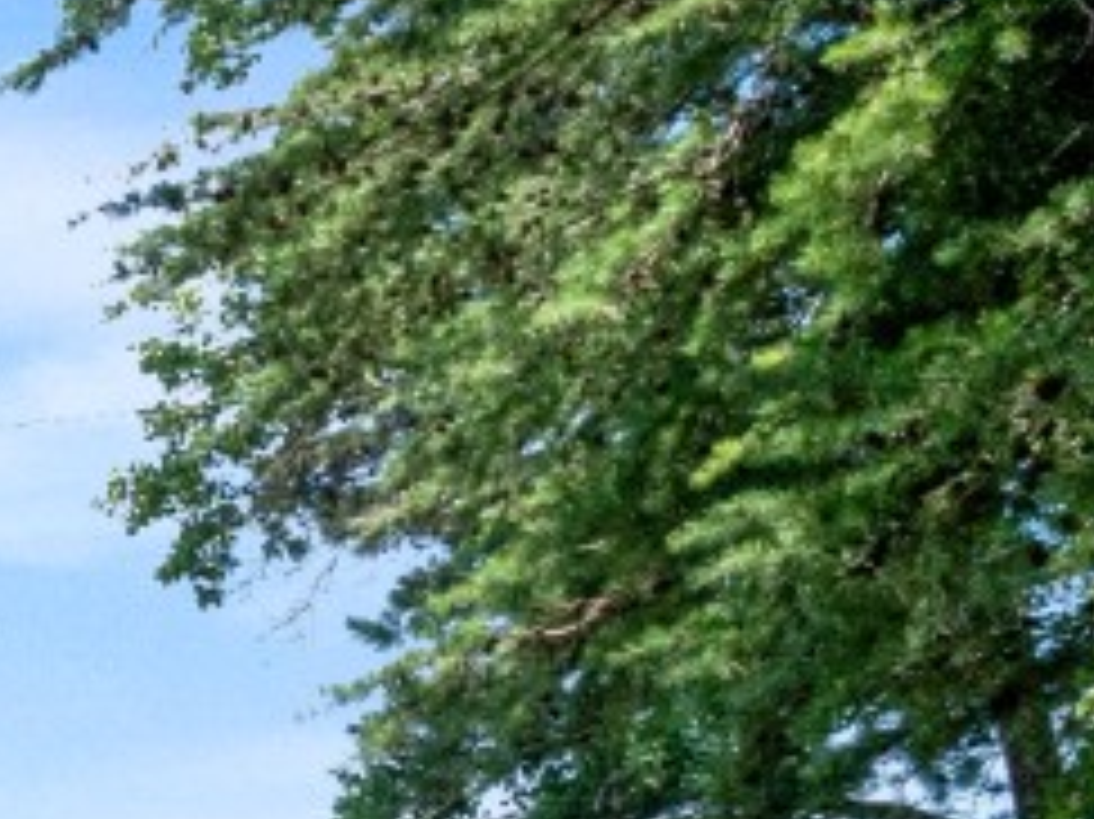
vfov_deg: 13.4
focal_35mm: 95
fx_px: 3001
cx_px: -1783
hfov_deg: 13.1
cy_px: 1638
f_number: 5.6
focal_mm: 8
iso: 400
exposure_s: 1/1000
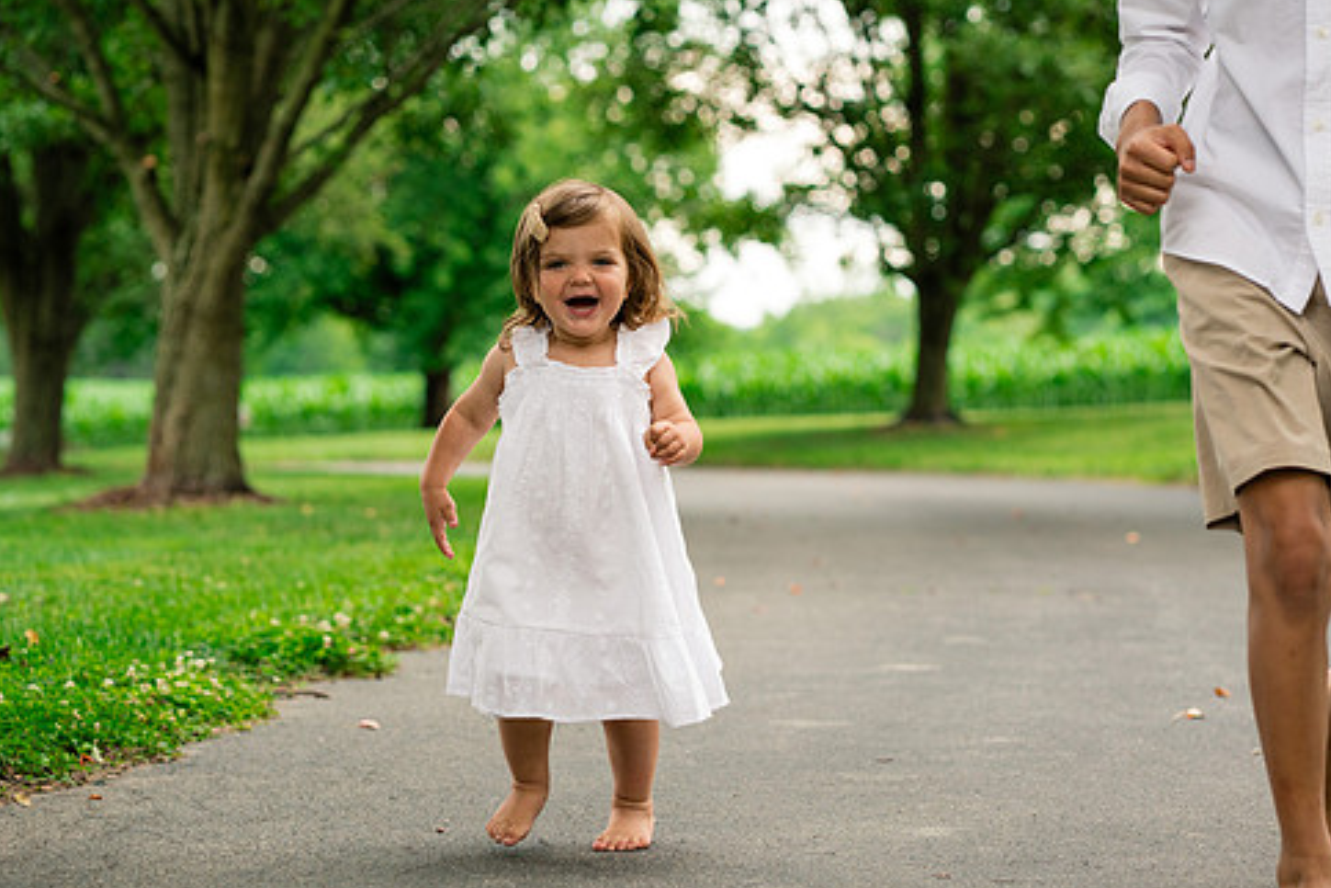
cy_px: 379
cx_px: 708
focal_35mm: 102
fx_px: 3771
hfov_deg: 20.0
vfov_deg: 13.4
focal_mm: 85
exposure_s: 1/500
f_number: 3.5
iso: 500
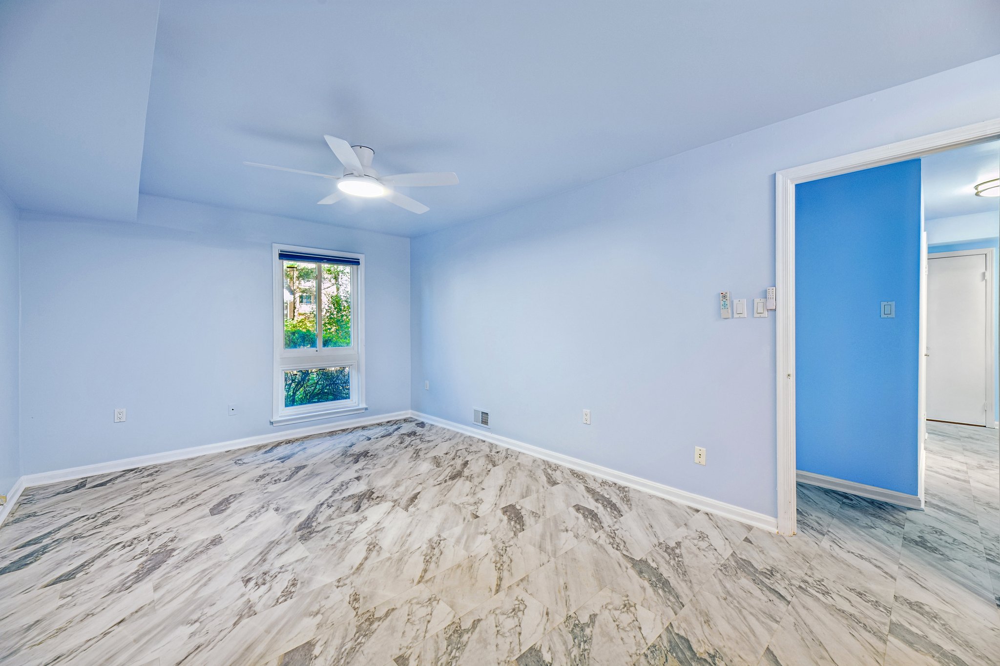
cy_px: 333
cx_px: 500
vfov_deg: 81.2
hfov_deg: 104.3
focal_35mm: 14
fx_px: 389
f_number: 8
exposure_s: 1/4
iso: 100
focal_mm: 14
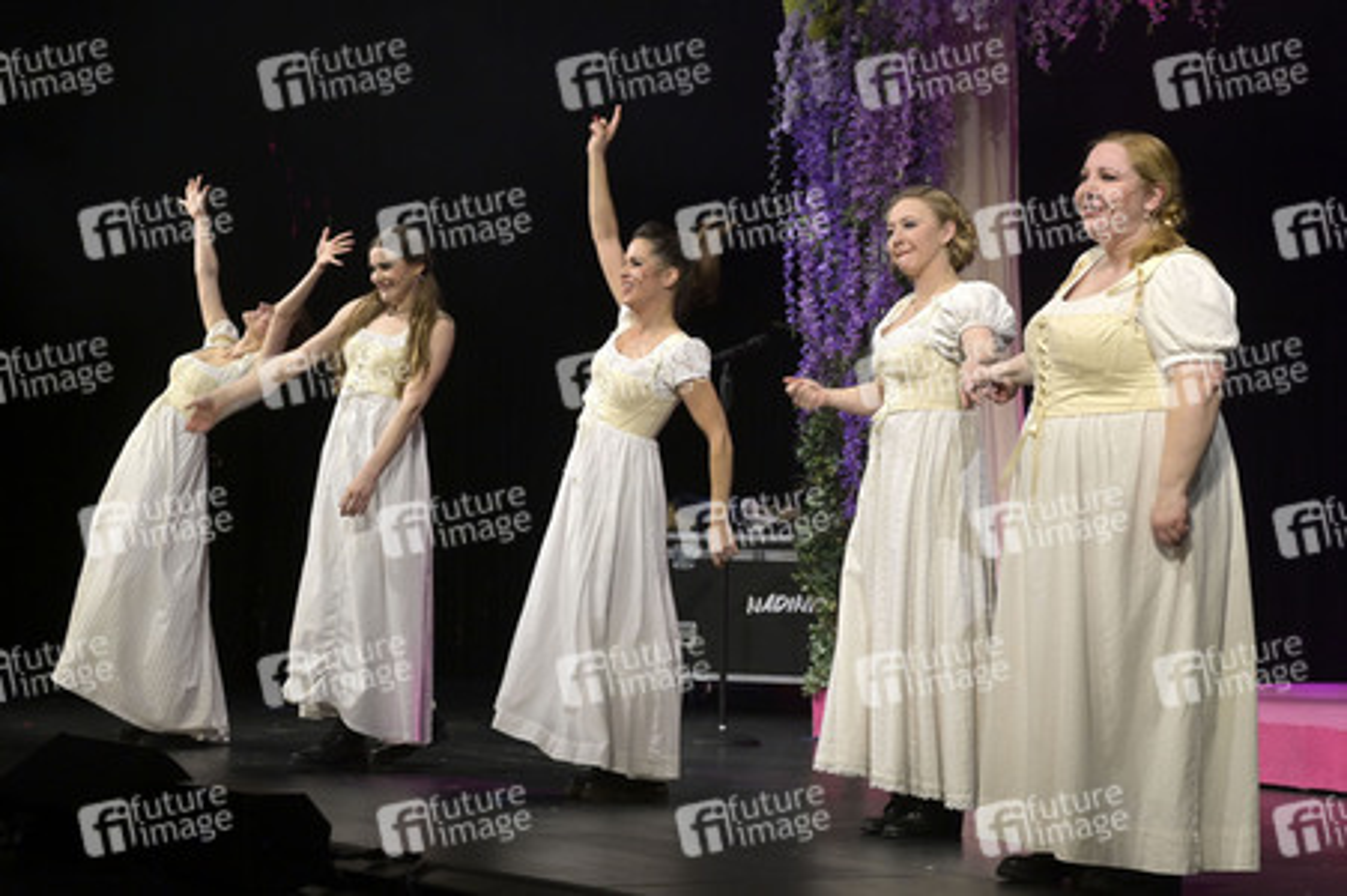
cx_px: 674
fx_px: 2617
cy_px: 448
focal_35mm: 70
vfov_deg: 19.4
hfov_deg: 28.9
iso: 2500
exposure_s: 1/250
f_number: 7.1
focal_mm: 70
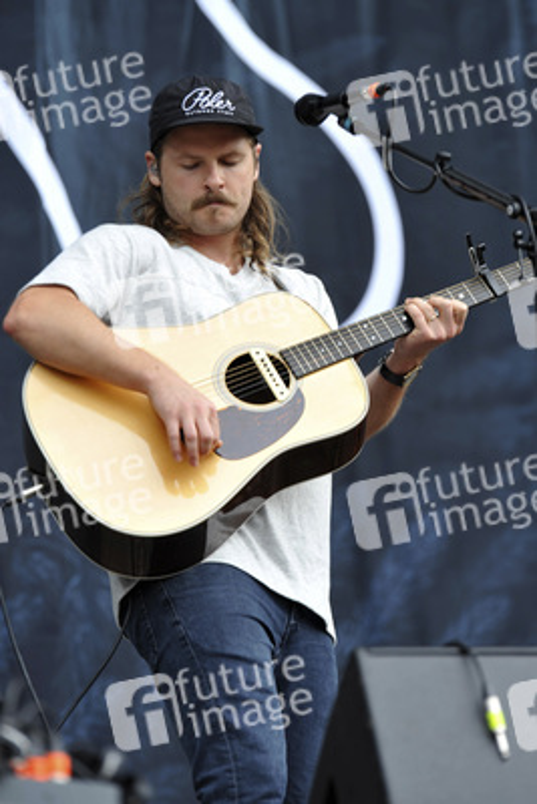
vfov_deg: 13.2
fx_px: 3465
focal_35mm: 155
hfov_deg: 8.9
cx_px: 268
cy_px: 402
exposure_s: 1/200
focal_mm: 155
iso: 200
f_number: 3.5
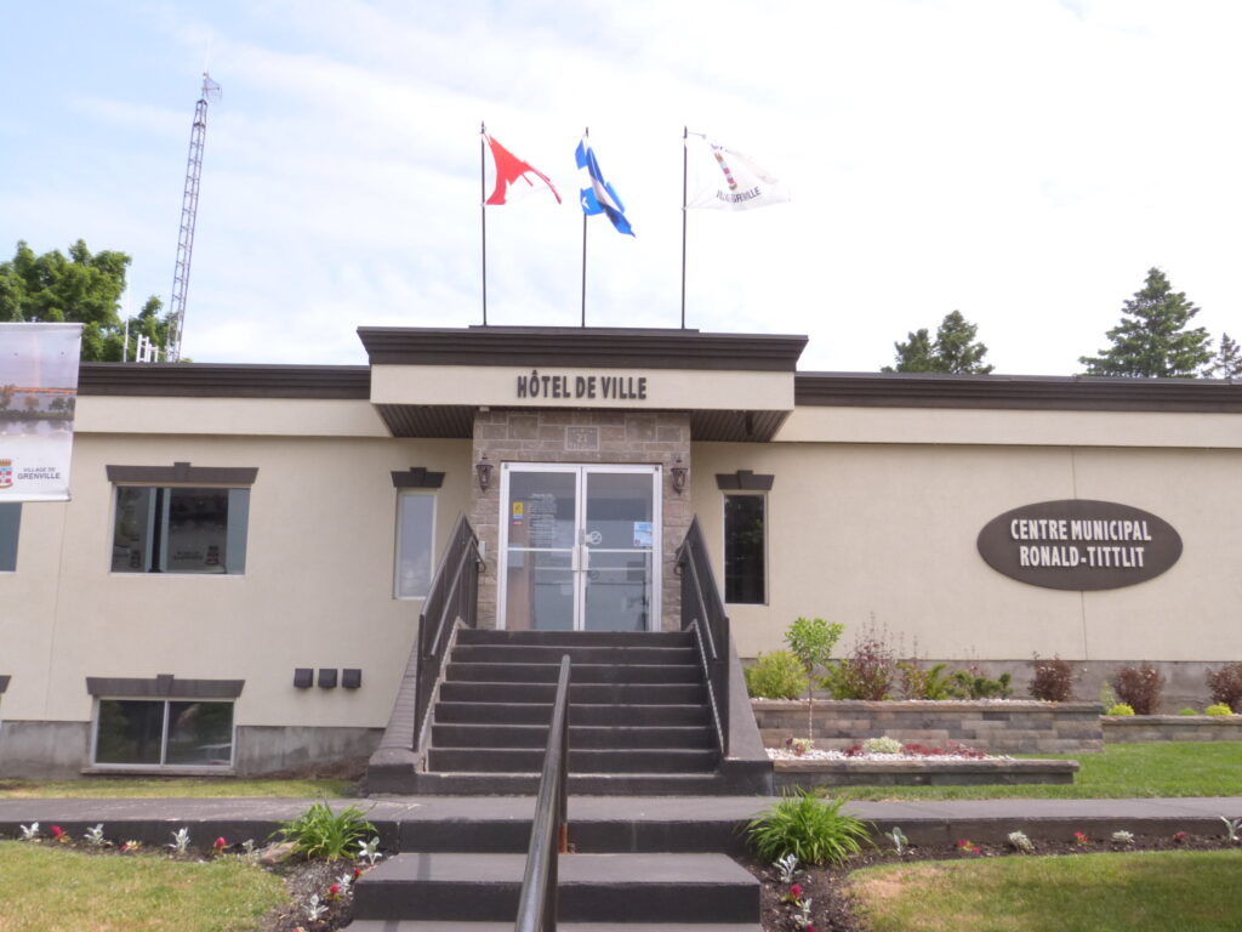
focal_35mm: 37
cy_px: 466
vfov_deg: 38.7
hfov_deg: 50.1
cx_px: 621
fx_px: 1328
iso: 200
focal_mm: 6.5
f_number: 3.1
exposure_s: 1/1300
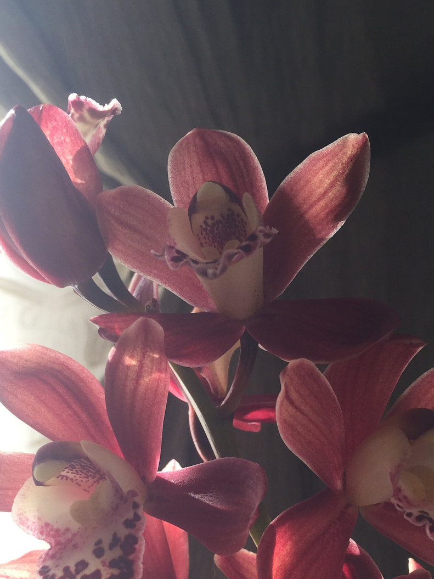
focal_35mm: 44
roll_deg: -2.3
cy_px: 416
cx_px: 241
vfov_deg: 42.0
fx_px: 736
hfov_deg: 32.8
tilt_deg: -9.0
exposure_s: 1/100
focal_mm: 4.15
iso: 32
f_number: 2.2
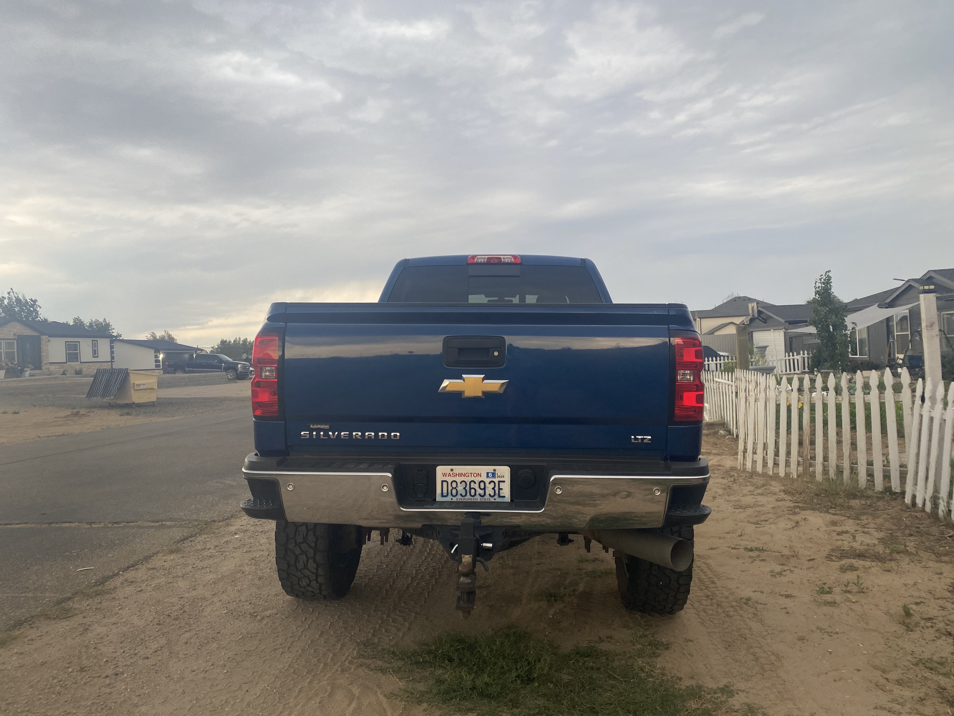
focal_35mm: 26
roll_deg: +2.2
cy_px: 358
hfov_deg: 67.3
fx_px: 717
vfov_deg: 53.1
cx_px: 477
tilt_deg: -1.2
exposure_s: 1/121
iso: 100
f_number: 1.8
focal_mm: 4.25
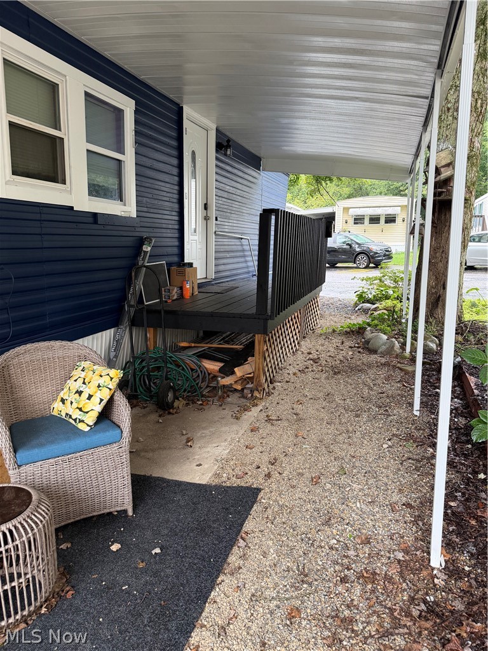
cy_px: 326
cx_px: 244
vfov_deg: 71.6
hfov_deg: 56.8
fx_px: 451
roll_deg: -0.8
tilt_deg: -9.9
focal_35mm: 24
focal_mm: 6.76
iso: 200
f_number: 1.78
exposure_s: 1/96
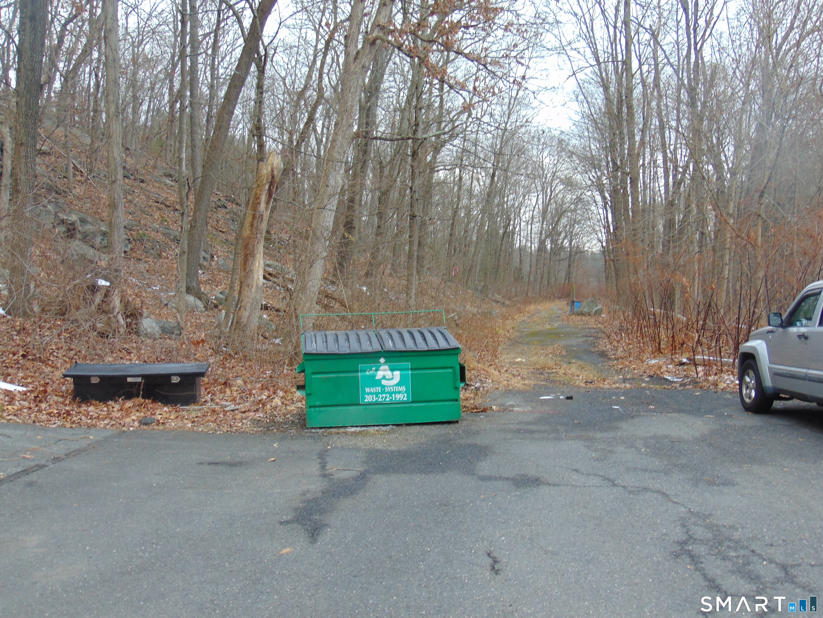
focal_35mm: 35
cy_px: 309
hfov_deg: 52.6
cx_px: 412
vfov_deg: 40.7
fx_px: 832
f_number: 3.2
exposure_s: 1/80
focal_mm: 6.3
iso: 80
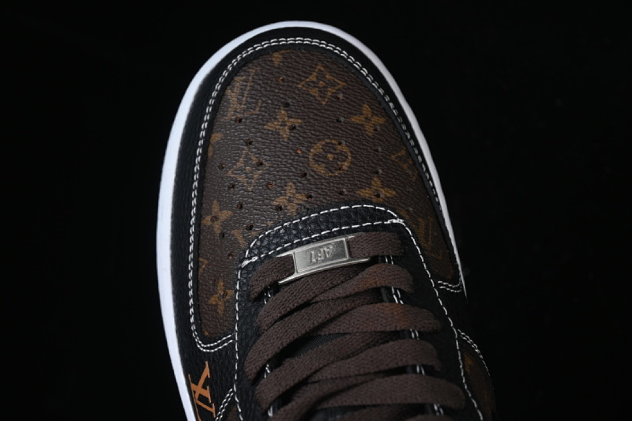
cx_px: 316
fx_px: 1317
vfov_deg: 18.2
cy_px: 210
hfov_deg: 27.0
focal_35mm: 75
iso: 160
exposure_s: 1/60
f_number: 6.3
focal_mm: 50
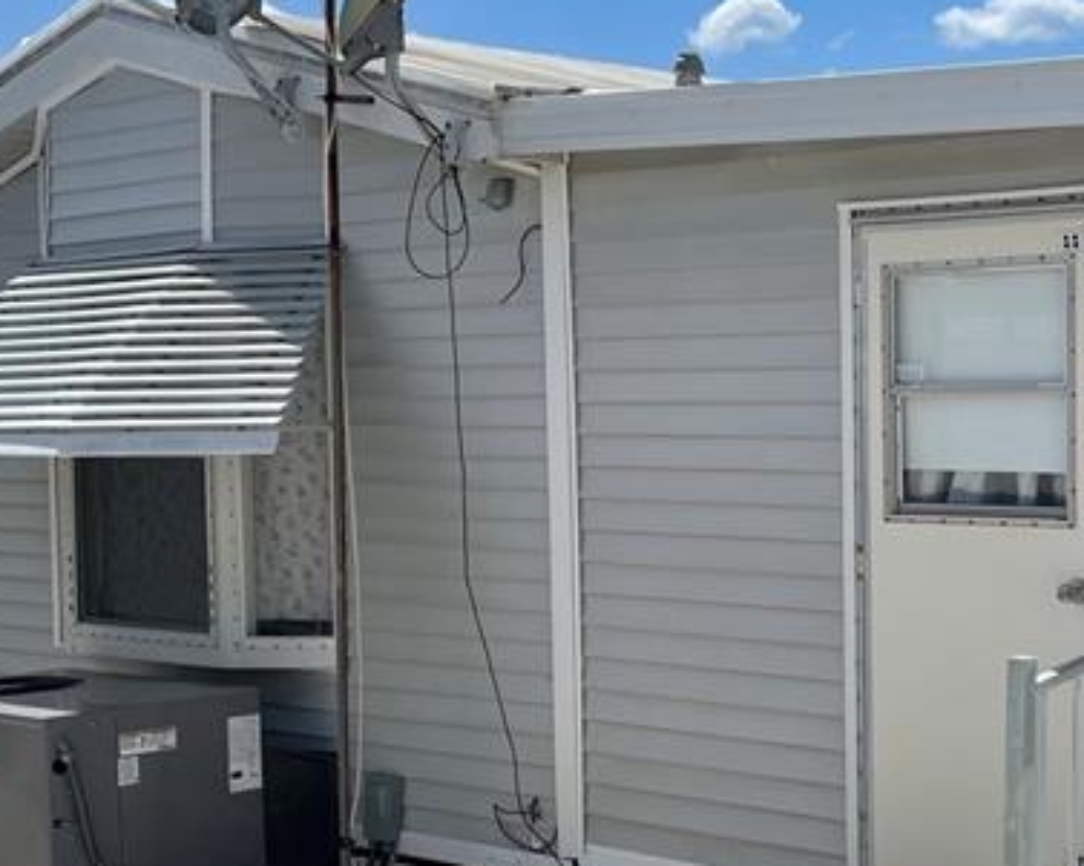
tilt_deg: +0.3
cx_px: 900
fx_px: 2212
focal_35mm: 69
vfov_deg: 22.1
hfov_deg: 26.9
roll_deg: +1.3
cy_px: 541
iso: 32
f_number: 1.6
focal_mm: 4.2
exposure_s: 1/6897
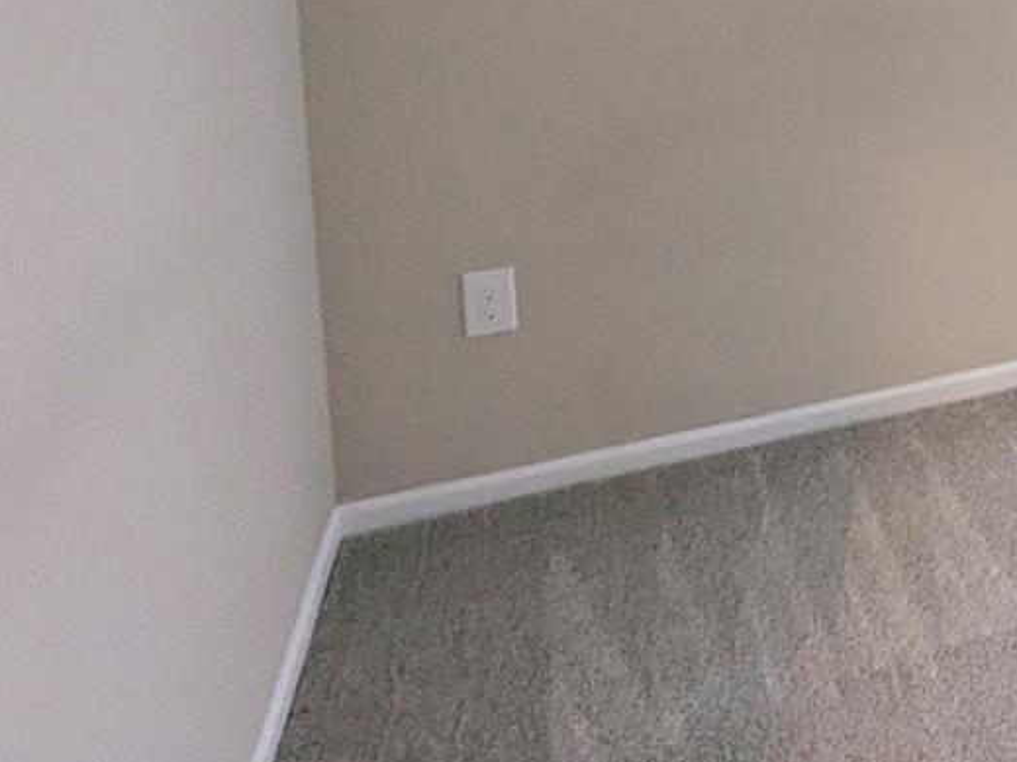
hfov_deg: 32.6
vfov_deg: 32.1
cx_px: 1372
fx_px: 1175
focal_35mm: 40
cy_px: -55
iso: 54
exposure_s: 1/23.8
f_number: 2.2
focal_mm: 1.95
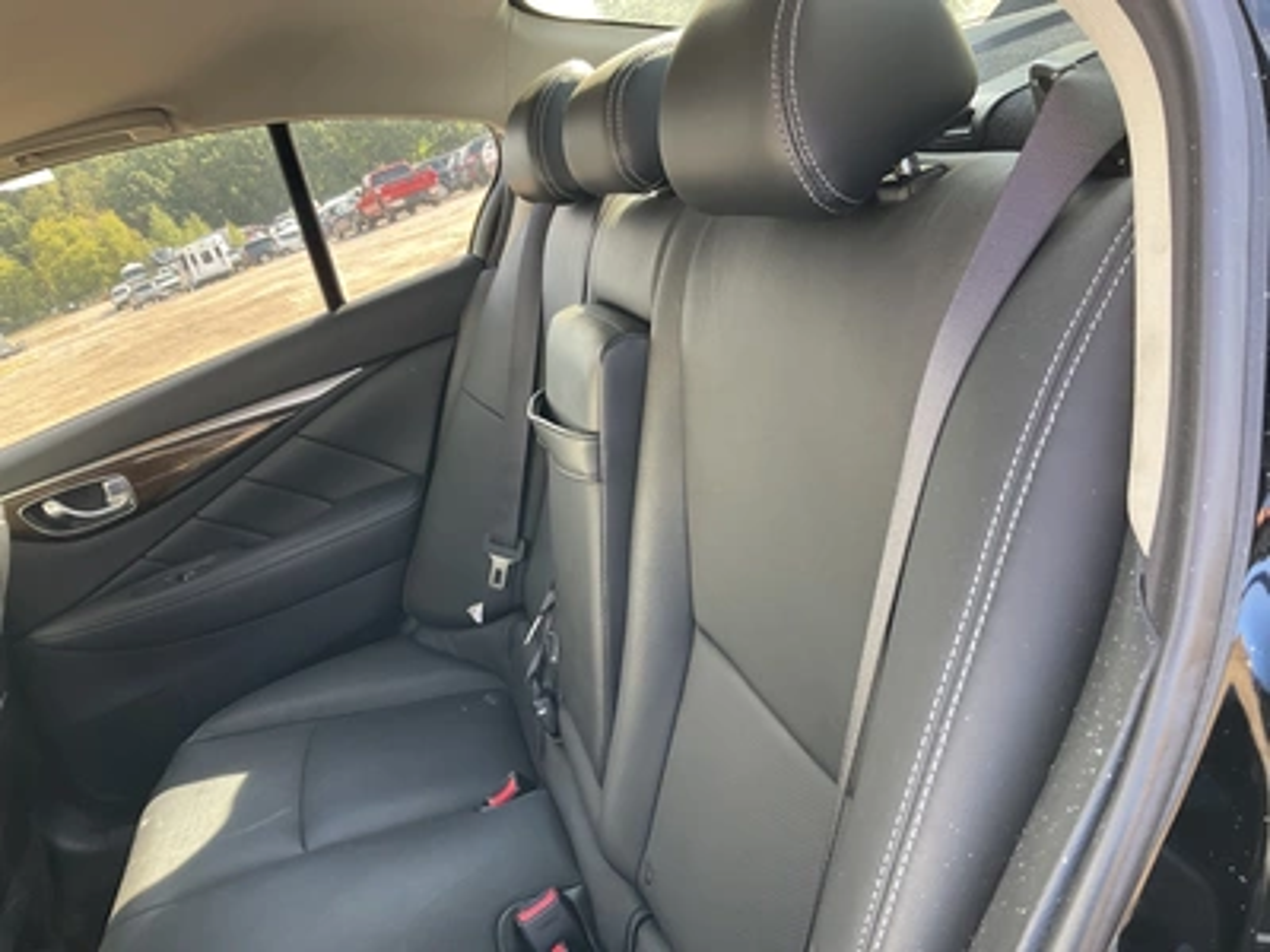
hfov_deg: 61.7
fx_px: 1064
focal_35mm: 29
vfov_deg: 48.2
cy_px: 476
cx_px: 635
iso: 64
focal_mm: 3
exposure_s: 1/122
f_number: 1.8
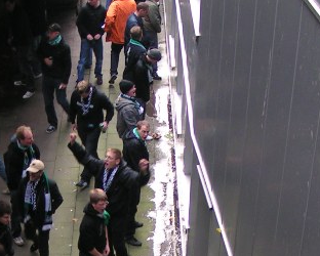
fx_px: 900
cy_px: 245
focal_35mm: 95
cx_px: 149
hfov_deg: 20.2
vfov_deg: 15.9
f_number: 2.8
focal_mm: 5.8
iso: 50
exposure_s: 1/50
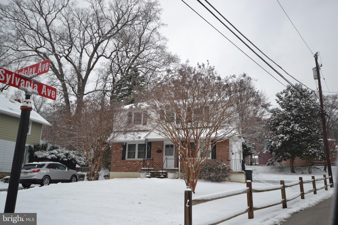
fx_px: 282
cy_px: 112
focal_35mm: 30
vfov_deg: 43.6
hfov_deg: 61.9
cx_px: 169
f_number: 5.6
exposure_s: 1/125
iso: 250
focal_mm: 20
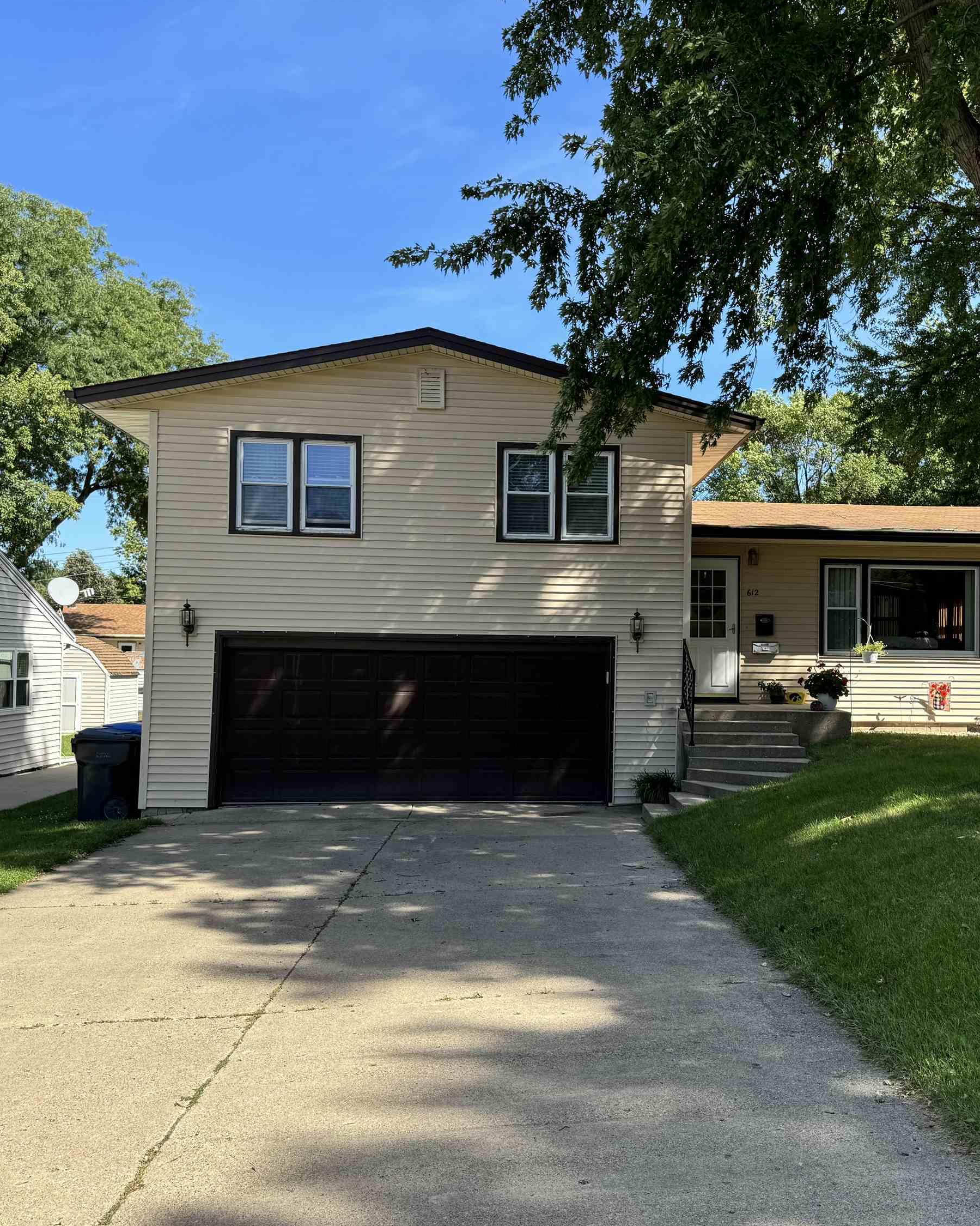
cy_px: 625
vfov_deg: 55.7
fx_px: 1160
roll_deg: -0.5
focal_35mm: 32
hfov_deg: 45.2
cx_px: 636
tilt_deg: +0.7
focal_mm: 6.76
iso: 80
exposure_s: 1/1456
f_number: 1.78
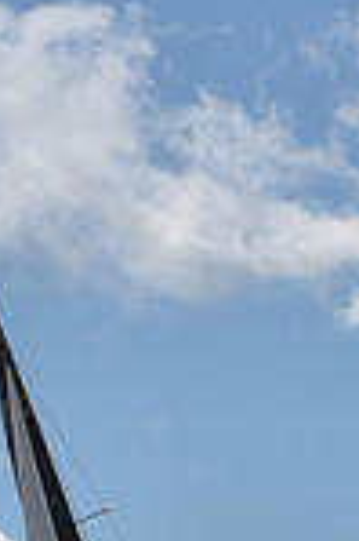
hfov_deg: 3.5
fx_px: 5832
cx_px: 223
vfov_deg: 5.2
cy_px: 930
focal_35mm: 389
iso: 250
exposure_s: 1/800
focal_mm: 100
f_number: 13
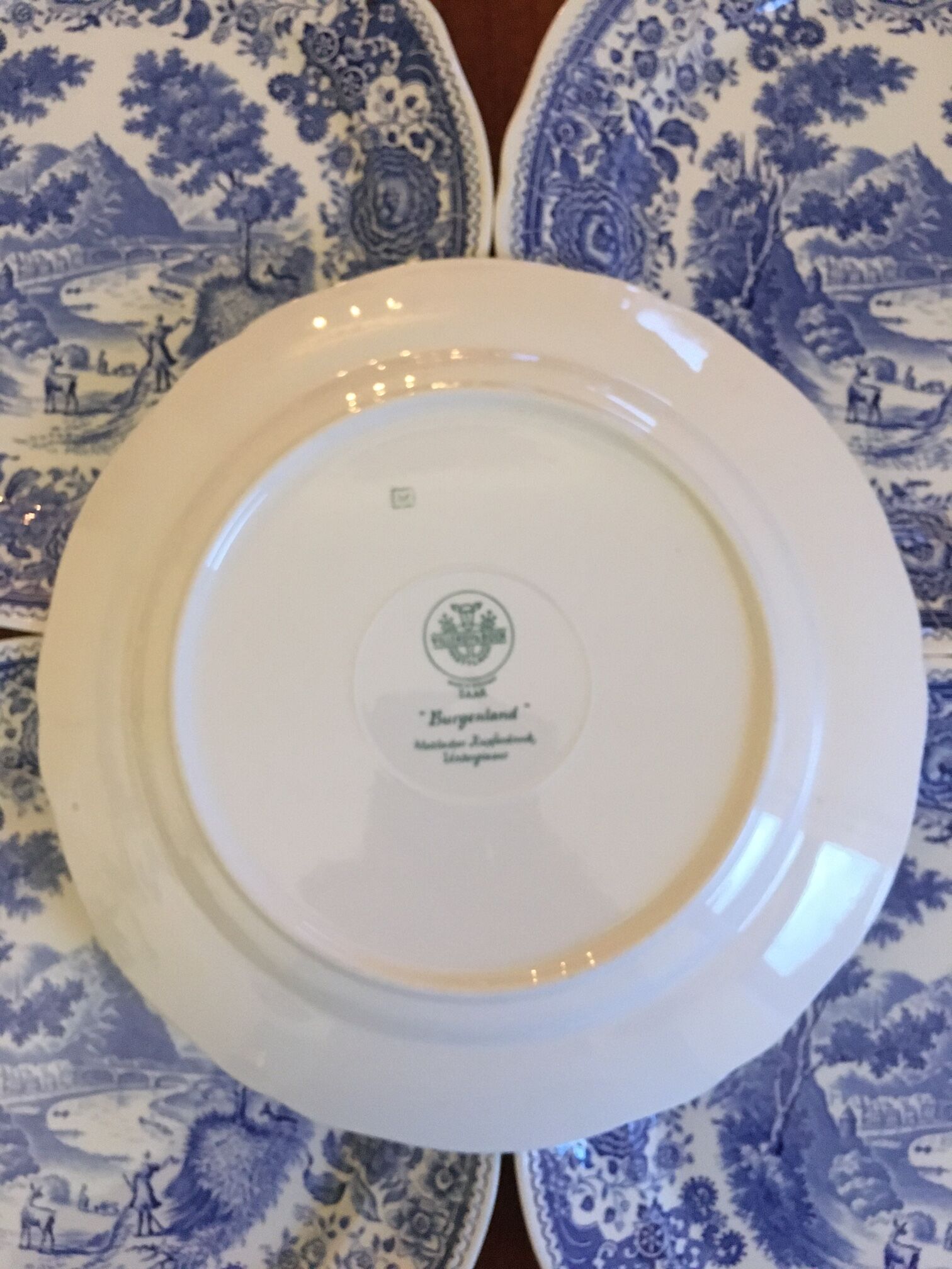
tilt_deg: -83.9
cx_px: 476
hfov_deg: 48.2
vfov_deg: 61.7
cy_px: 634
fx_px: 1063
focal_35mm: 29
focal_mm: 4.15
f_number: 2.2
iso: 250
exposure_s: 1/17
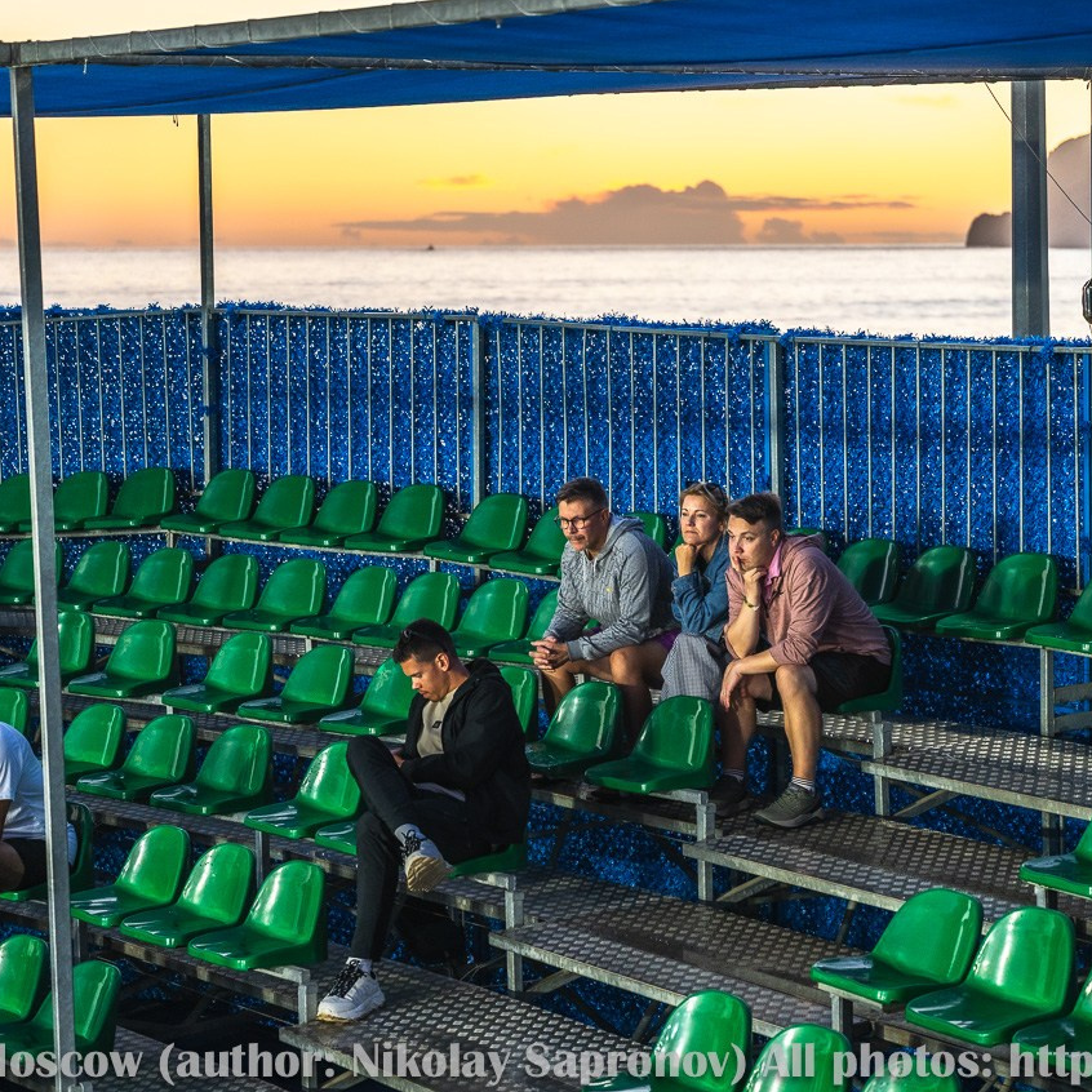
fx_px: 3212
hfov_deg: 19.3
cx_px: 640
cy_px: 548
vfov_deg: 19.3
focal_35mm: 90
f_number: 2.8
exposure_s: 1/320
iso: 640
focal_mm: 70
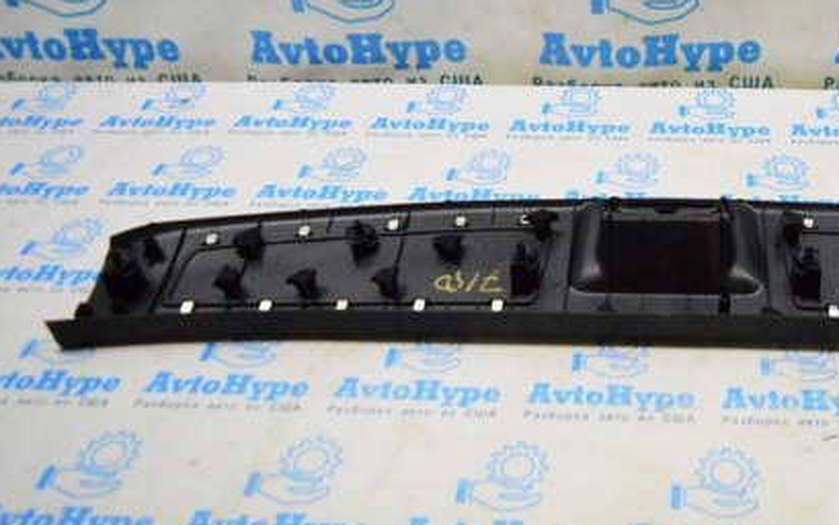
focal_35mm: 43
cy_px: 138
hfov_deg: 44.8
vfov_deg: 29.5
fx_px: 984
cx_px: 622
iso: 6400
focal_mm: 18
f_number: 3.5
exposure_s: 1/1000
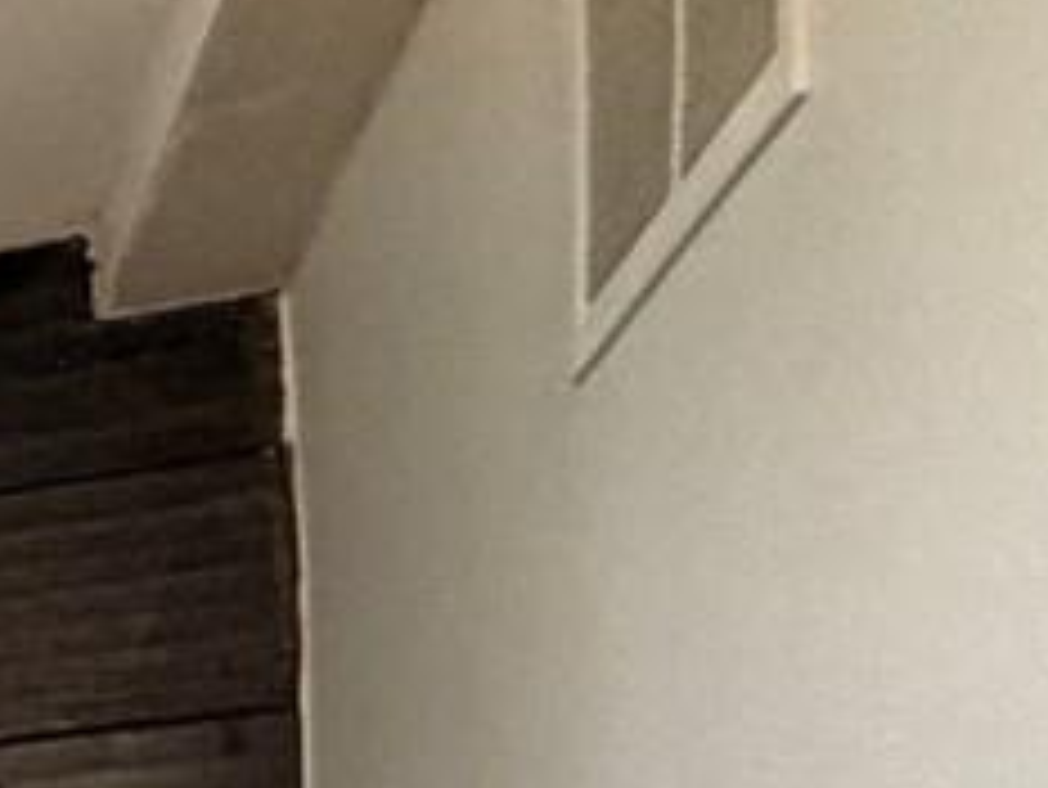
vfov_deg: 13.7
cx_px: -2352
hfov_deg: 10.5
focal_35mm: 96
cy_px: 1441
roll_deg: -0.2
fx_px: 2908
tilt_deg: +1.7
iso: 400
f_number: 2.2
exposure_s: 1/60
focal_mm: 2.22
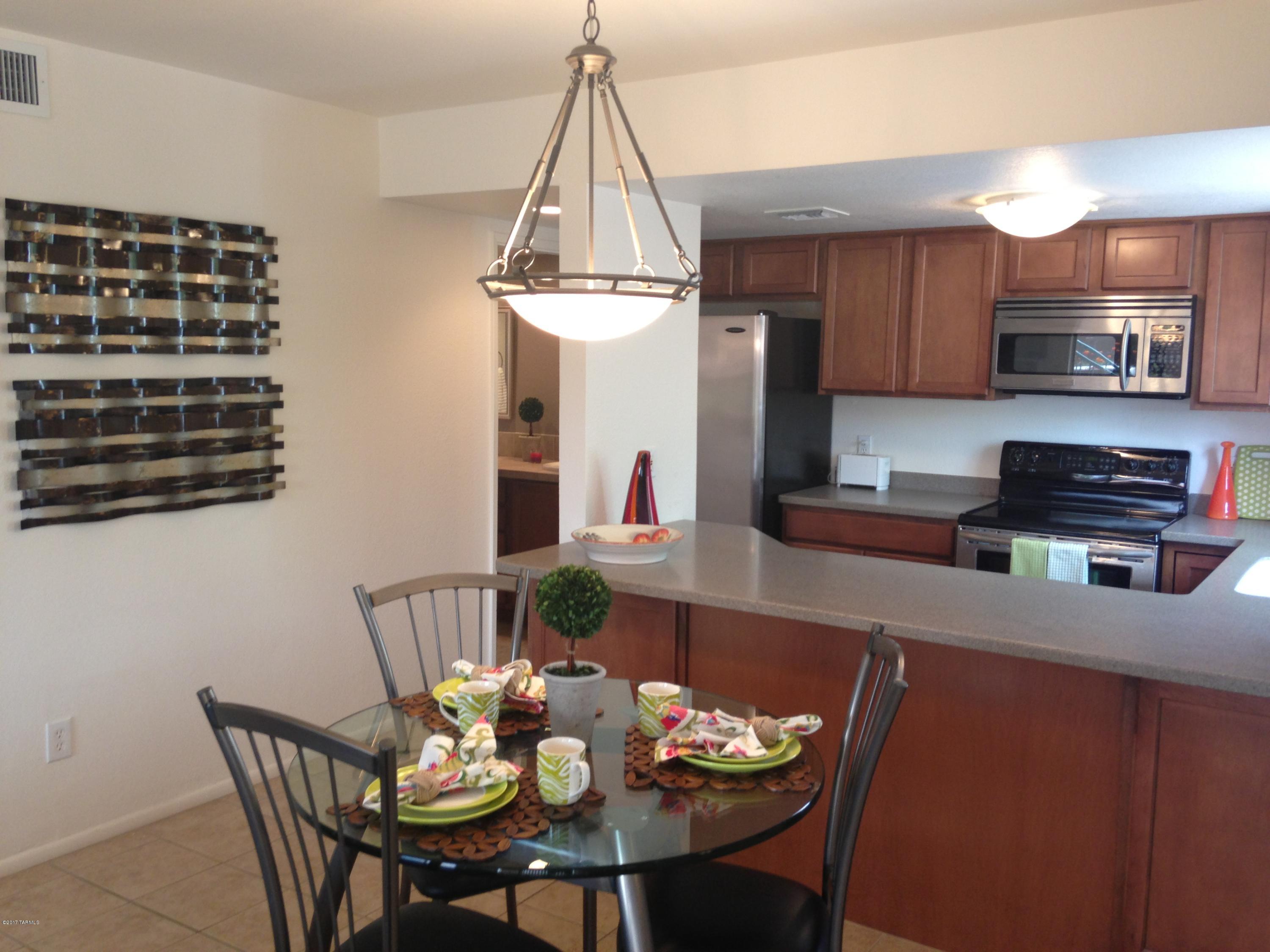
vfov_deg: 42.9
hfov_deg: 55.4
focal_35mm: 33
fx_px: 1211
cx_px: 635
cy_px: 476
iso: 64
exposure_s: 1/20
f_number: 2.4
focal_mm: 4.13
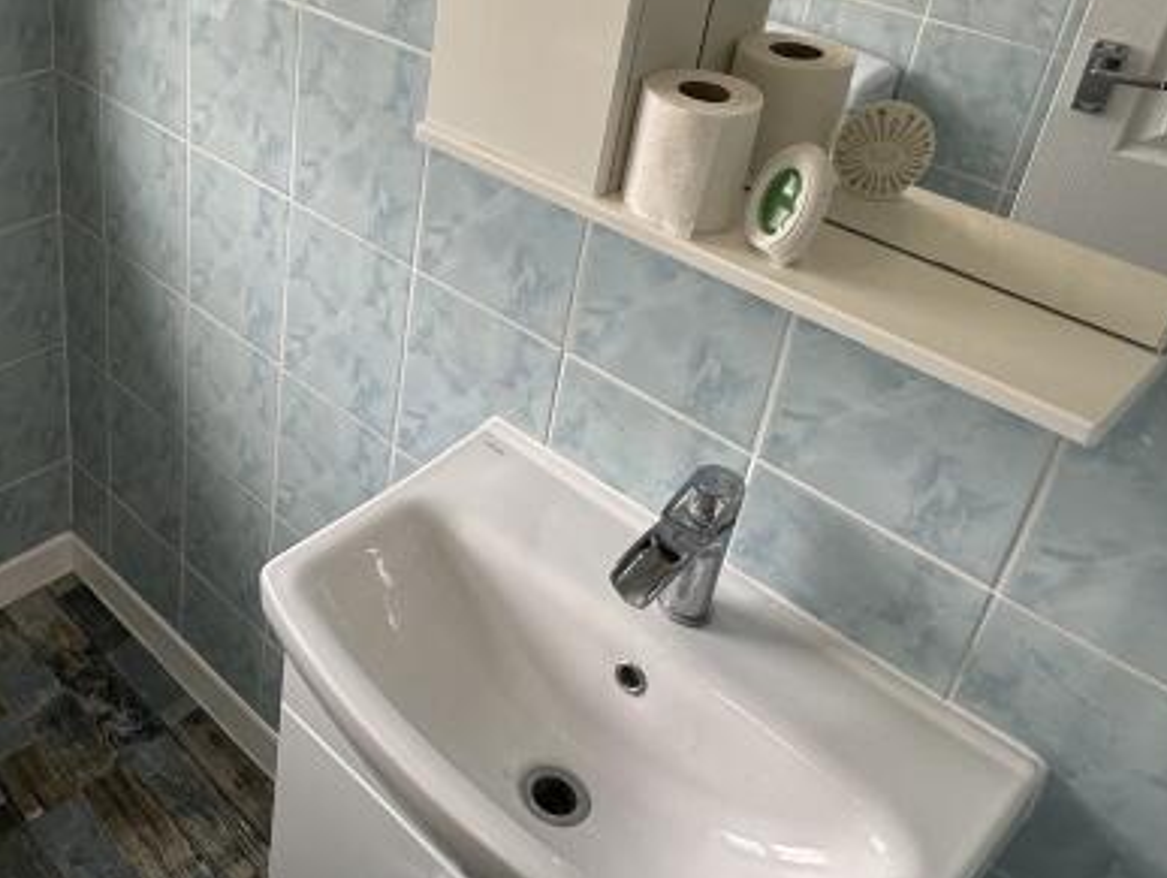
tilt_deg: -28.0
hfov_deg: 46.7
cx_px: 190
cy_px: 190
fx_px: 1249
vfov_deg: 37.5
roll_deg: -0.7
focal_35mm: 37
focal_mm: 2.22
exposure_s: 1/99
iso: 50
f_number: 2.2
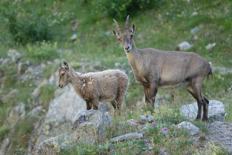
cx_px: 116
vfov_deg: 3.2
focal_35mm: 424
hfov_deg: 4.9
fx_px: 2732
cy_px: 78
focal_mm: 155.41
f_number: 4
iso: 640
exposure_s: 1/250
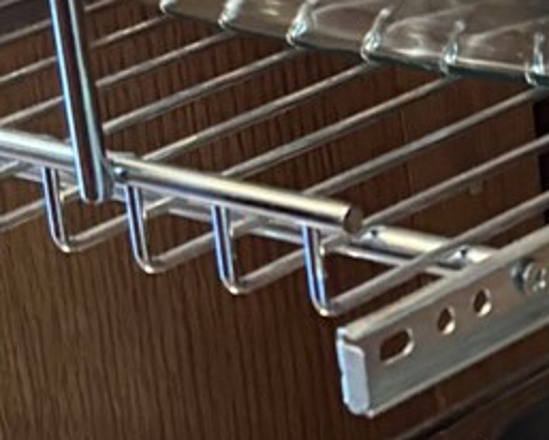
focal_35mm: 202
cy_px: 56
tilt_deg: -18.7
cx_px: 1038
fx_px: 3285
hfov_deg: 9.1
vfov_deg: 7.6
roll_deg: +3.6
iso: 640
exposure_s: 1/30
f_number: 1.6
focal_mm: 5.96
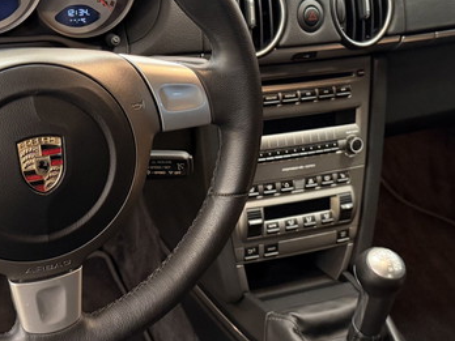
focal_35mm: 53
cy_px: 123
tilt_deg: -29.3
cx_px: 175
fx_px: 697
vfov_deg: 27.4
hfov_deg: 36.0
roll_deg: -4.6
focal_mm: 6.76
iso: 500
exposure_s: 1/60
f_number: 1.78
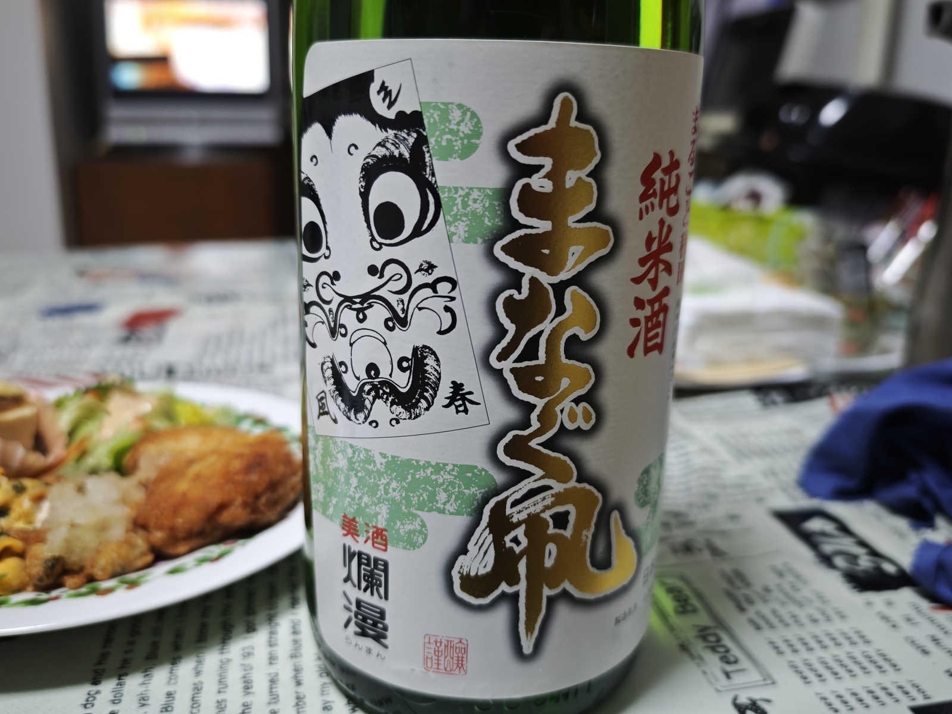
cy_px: 357
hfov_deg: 60.0
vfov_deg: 46.8
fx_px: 825
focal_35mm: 30
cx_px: 476
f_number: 1.63
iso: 640
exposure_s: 1/50
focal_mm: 8.72
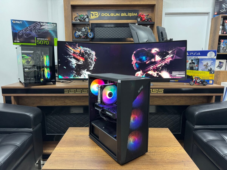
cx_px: 114
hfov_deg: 71.6
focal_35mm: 24
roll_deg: -0.5
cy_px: 85
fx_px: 157
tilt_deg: -9.0
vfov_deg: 56.8
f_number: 1.78
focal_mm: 6.76
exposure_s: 1/50
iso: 320
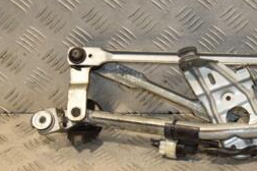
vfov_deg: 12.0
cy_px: 76
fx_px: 813
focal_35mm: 114
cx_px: 246
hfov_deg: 17.6
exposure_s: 1/200
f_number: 7.1
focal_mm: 32
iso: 800
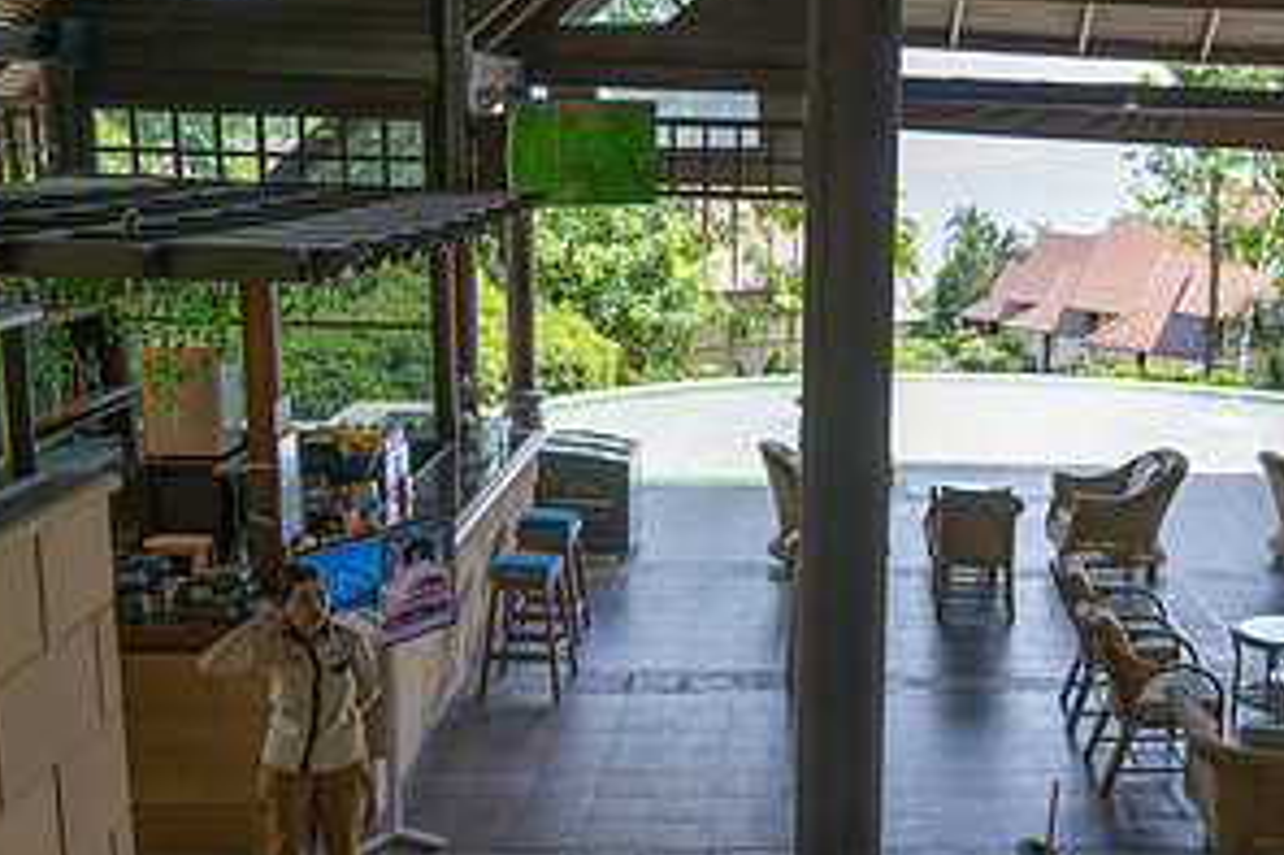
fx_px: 1747
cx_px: 985
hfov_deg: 39.1
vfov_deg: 27.5
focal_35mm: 49
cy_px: 493
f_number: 2.8
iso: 64
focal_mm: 25
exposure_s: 1/200
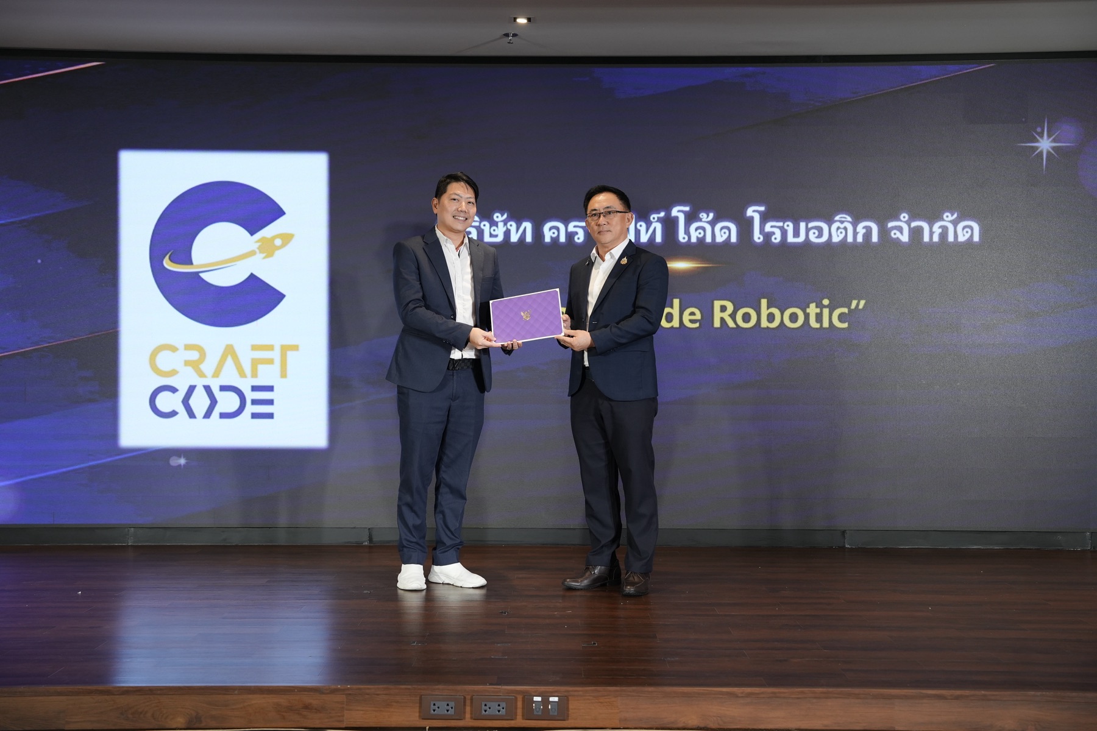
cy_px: 366
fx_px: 1310
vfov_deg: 31.2
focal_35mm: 43
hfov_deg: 45.4
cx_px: 548
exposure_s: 1/125
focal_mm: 43
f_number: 4
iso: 1000
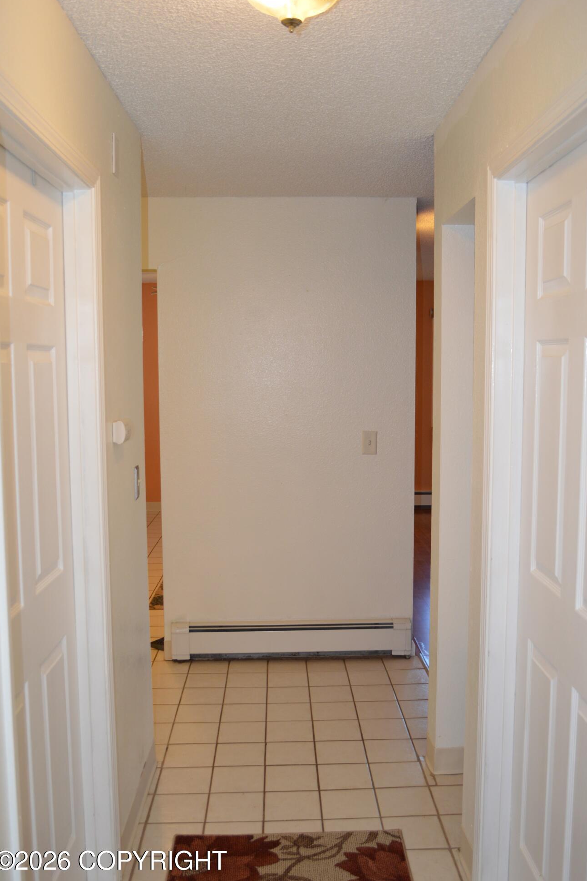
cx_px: 295
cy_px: 448
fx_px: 832
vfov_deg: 55.8
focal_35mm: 34
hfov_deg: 38.9
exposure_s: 1/60
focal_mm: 22
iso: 400
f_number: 3.8
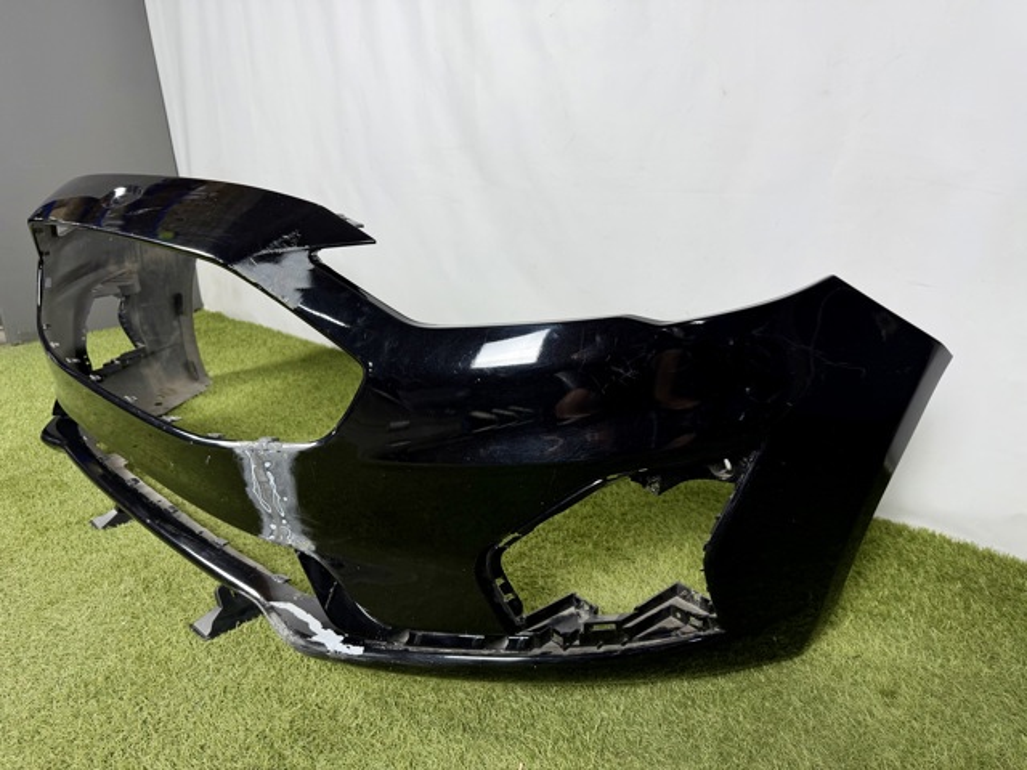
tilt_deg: -18.5
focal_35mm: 24
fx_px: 712
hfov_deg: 71.6
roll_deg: +0.8
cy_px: 385
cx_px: 514
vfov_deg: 56.8
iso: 125
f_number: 1.78
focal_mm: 6.76
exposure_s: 1/100
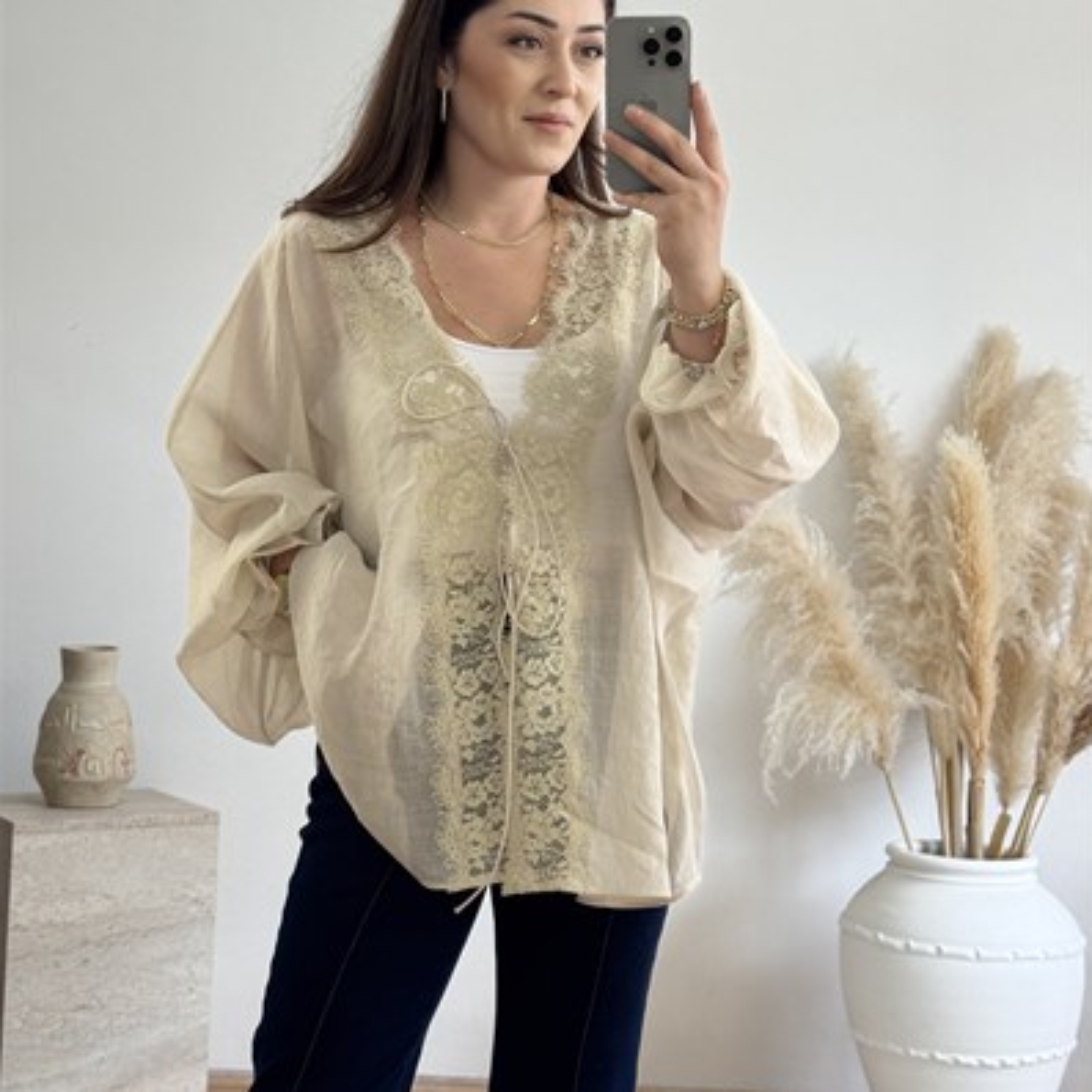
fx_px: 2034
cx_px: 547
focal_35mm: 57
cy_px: 425
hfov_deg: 30.0
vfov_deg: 30.0
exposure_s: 1/100
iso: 50
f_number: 1.78
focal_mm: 6.76
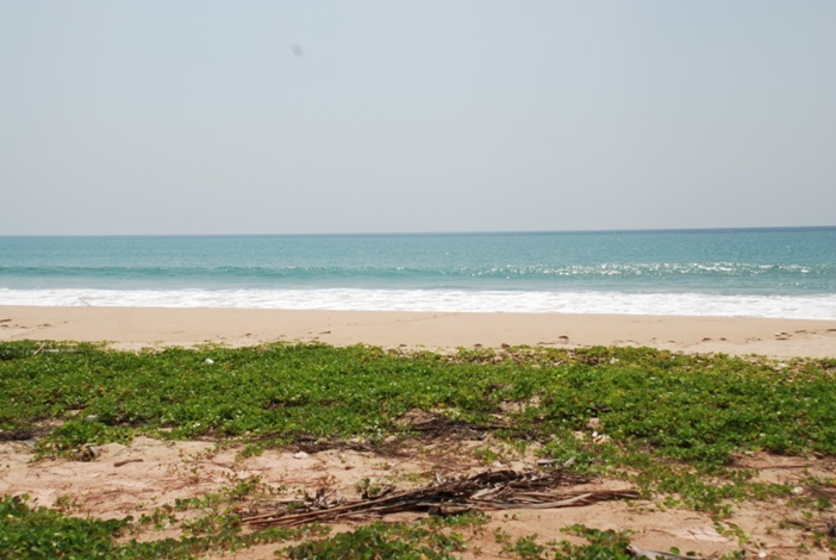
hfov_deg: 42.3
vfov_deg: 29.0
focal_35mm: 46
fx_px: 1081
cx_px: 418
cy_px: 280
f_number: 9
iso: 100
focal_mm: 31
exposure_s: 1/320
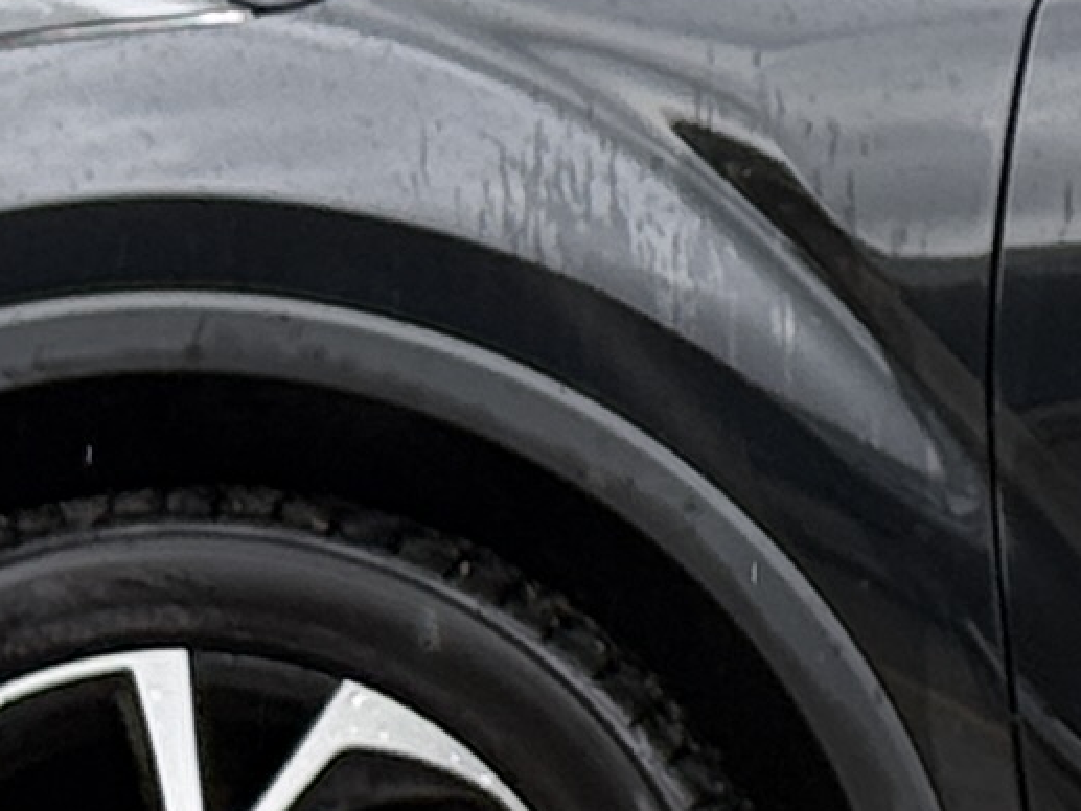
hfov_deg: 5.2
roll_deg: -1.4
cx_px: 2256
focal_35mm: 374
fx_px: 11682
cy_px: -48
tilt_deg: +2.6
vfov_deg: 4.0
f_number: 1.78
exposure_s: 1/712
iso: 64
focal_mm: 6.76
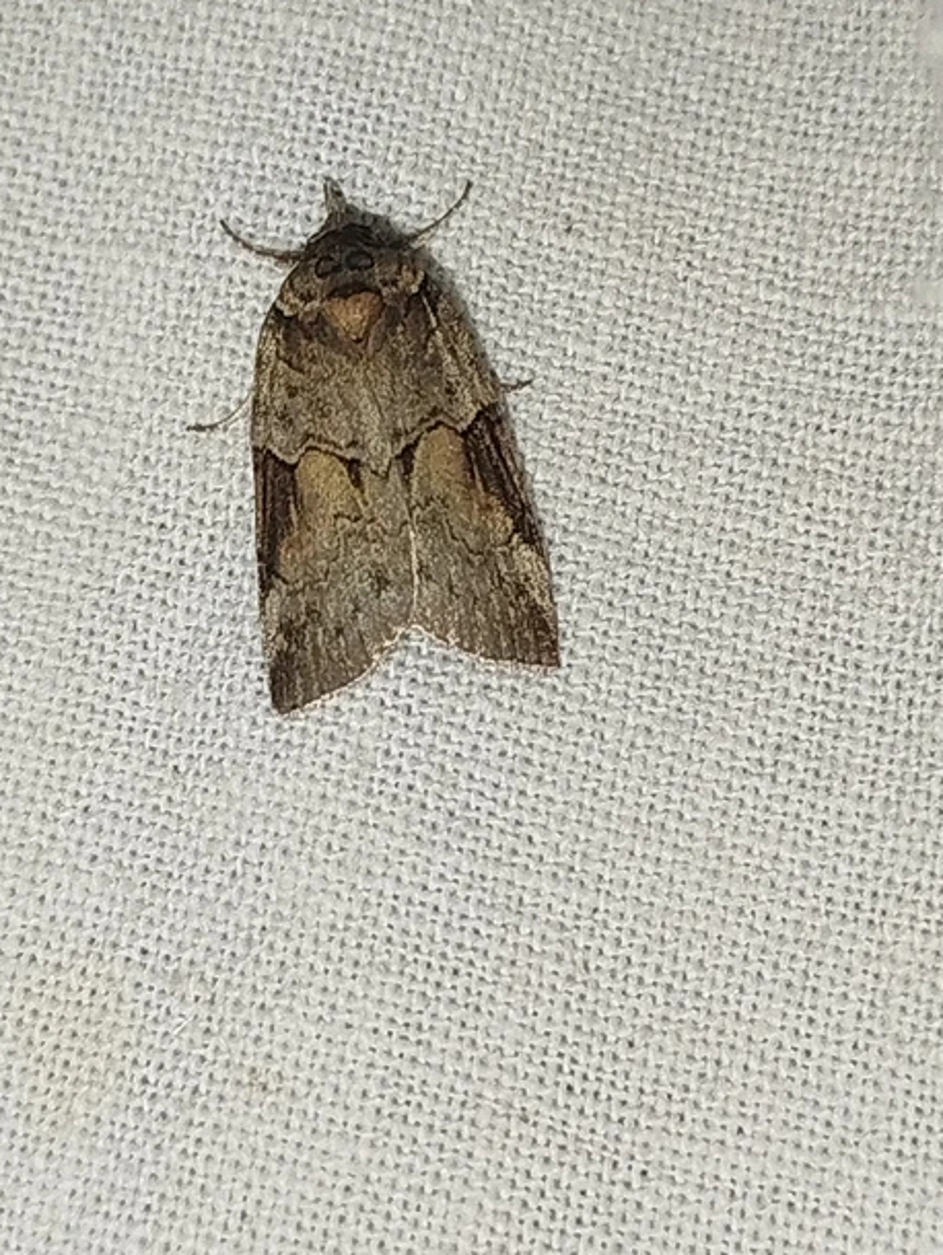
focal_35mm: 108
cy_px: 613
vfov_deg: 18.2
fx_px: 3920
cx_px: 457
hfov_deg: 13.7
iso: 80
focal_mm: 5.31
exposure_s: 1/50
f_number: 1.7
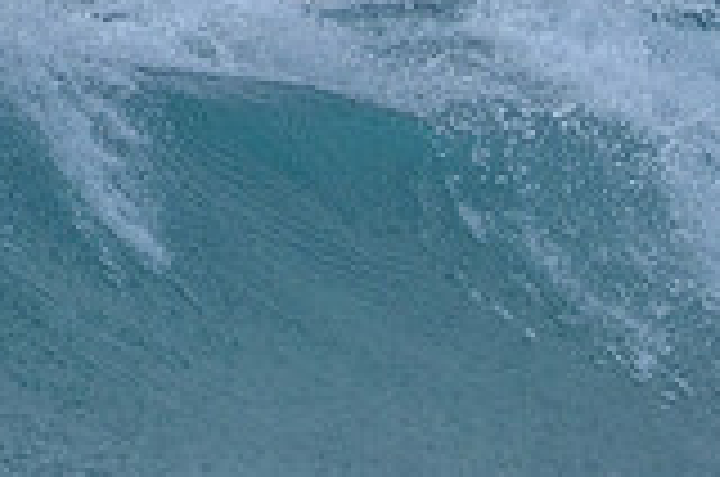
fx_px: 39940
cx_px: 1260
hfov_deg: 1.0
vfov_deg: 0.7
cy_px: 358
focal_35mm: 2001
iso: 500
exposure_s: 1/2000
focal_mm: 400
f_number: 8
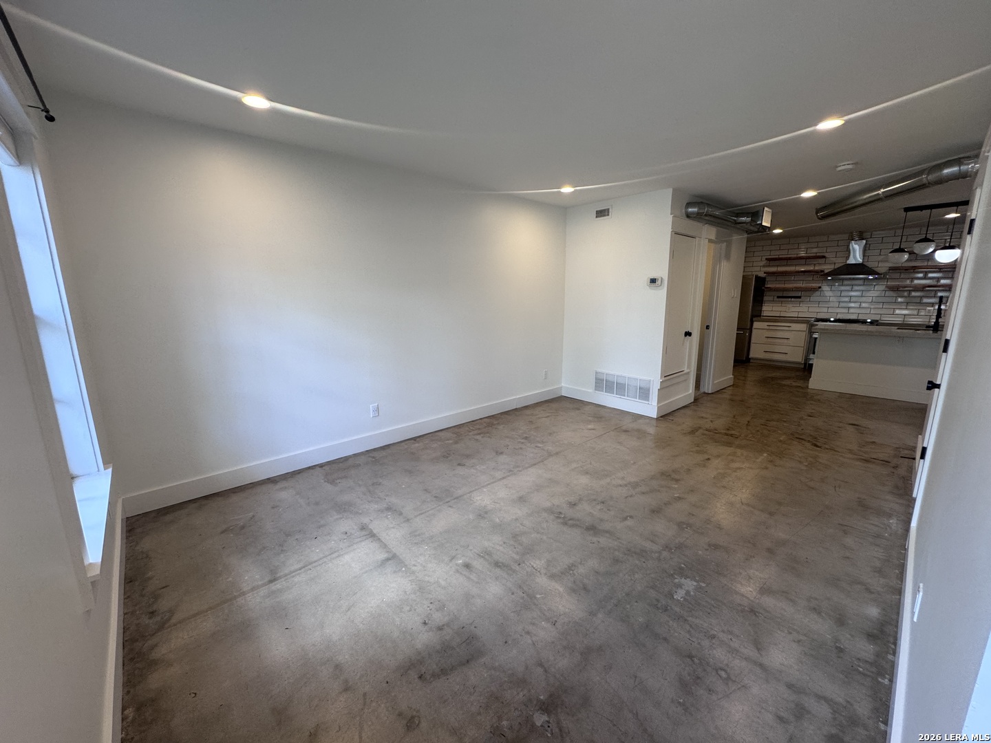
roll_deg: +0.0
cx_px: 496
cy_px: 372
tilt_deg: -12.1
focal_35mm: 14
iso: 160
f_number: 2.2
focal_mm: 2.22
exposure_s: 1/120
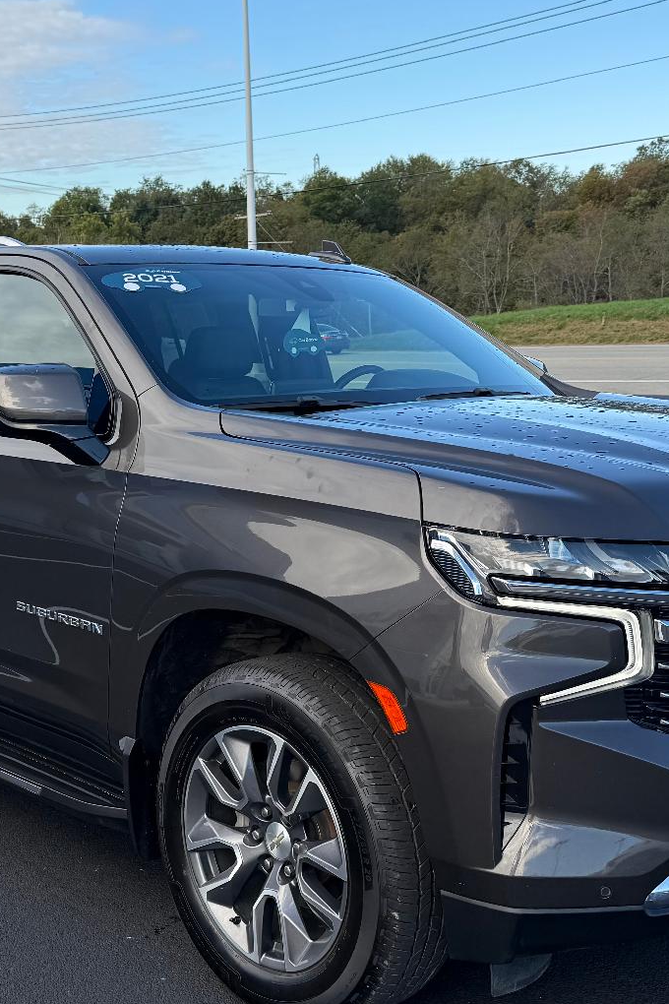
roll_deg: +2.9
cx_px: 256
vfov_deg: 41.9
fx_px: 1310
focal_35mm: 47
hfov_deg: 28.6
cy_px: 494
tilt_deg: -10.1
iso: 80
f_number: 1.78
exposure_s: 1/1493
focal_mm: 6.76
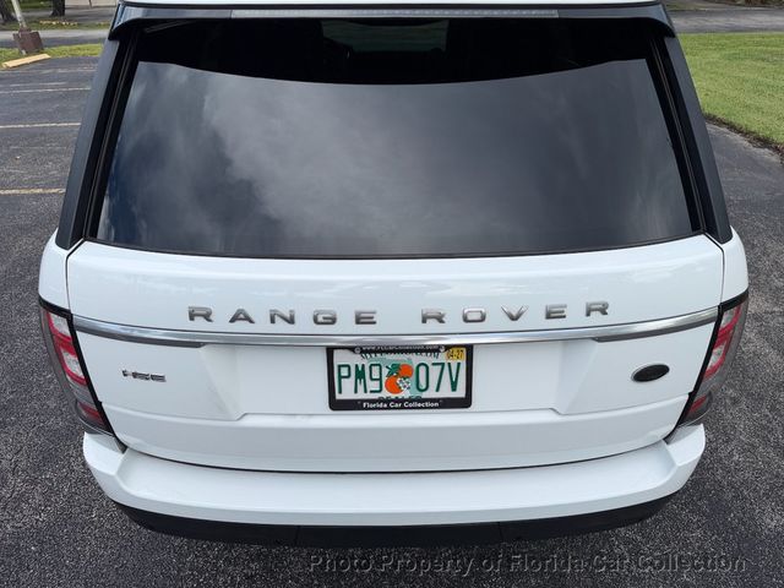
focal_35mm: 24
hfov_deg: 71.6
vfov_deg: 56.8
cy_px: 294
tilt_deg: -28.2
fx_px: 544
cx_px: 392
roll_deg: +0.8
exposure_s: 1/2053
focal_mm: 6.76
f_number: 1.78
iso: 80
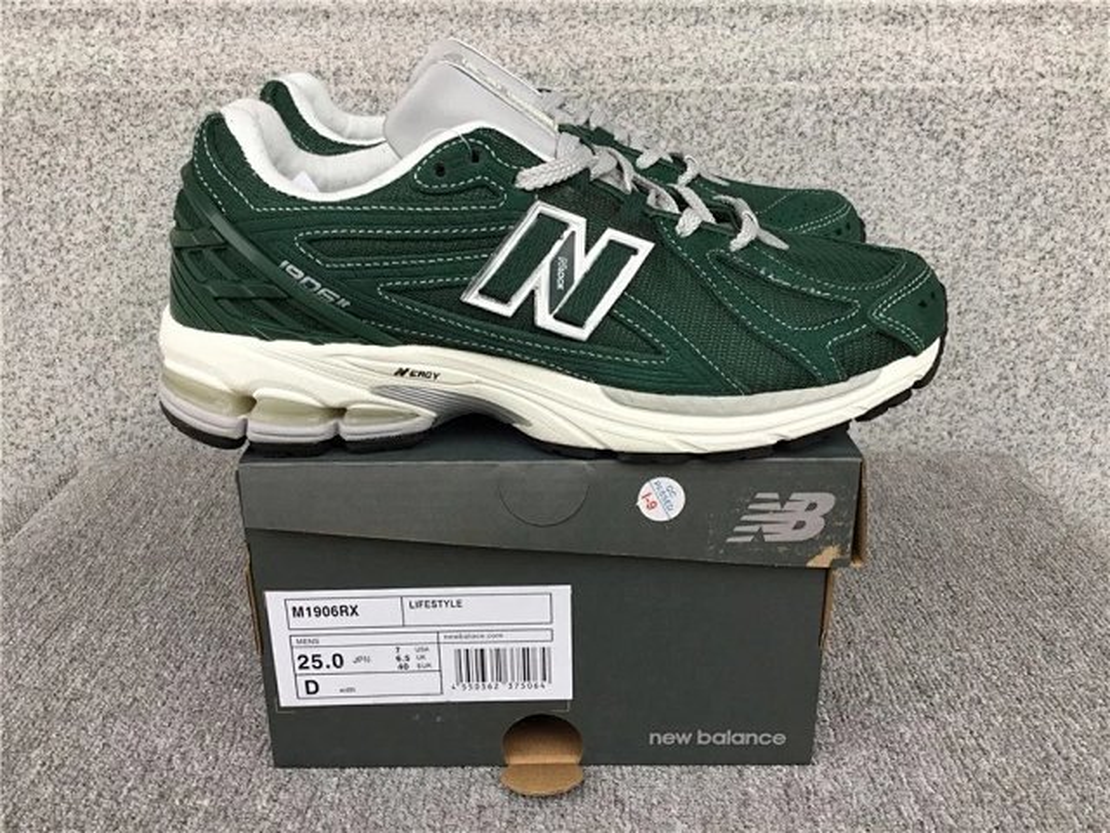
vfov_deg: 45.4
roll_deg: +0.9
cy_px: 416
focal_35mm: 31
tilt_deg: -20.3
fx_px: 994
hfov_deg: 58.4
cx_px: 555
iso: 25
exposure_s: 1/50
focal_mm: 3.3
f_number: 2.4
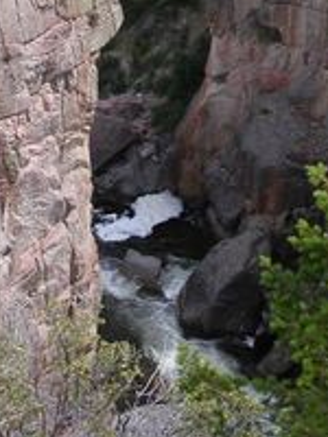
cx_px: 199
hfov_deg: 19.4
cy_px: 81
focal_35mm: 76
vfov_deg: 25.2
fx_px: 960
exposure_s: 1/90
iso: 100
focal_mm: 7.8
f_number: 8
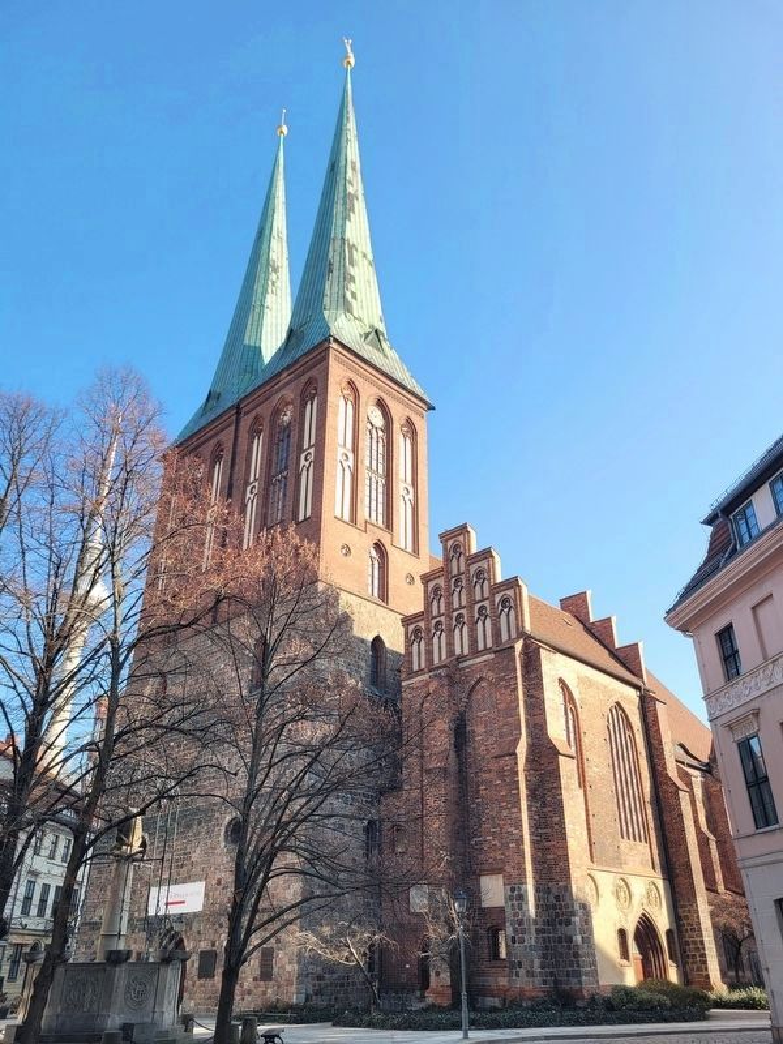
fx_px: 784
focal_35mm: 26
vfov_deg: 67.3
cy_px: 522
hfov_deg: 53.1
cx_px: 392
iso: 40
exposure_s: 1/726
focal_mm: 5.4
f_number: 1.8
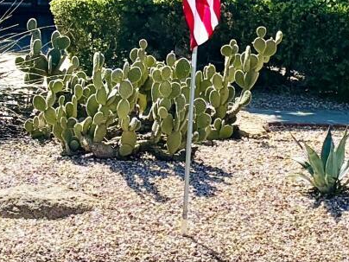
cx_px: 265
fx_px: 1946
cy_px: 39
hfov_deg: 10.2
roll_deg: -1.4
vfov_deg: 7.7
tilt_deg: -3.7
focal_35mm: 193
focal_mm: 5.96
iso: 50
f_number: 1.6
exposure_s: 1/3205
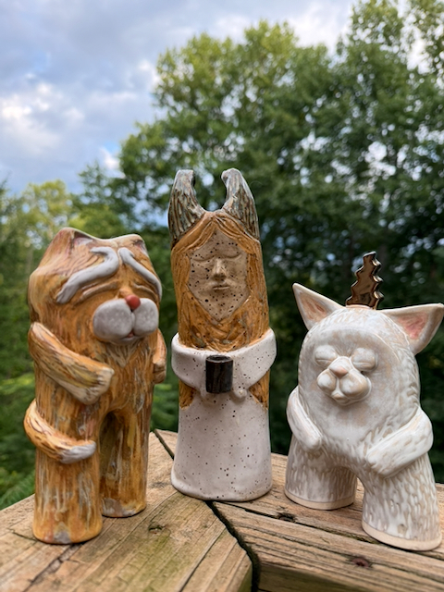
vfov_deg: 71.6
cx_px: 222
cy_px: 296
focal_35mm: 24
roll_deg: -3.1
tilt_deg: +1.1
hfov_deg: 56.8
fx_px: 410
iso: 100
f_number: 1.78
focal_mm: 6.76
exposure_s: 1/504
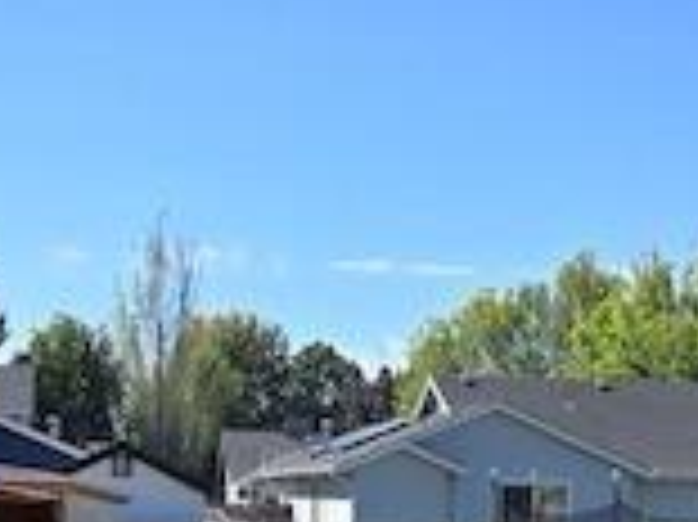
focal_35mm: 95
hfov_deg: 20.5
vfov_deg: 14.7
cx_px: 509
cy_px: 720
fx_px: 1914
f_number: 1.8
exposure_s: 1/1429
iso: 25
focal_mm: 5.4
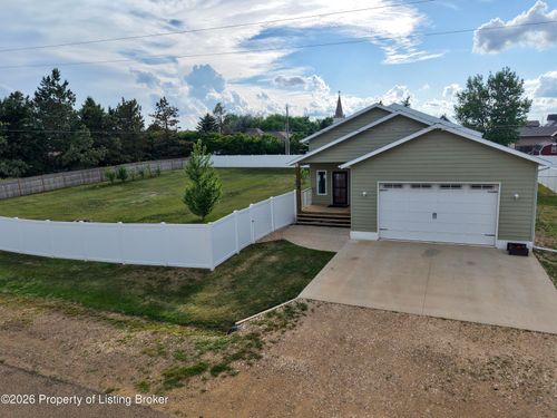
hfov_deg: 71.6
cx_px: 278
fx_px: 386
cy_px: 209
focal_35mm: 24
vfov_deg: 56.8
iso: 330
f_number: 1.8
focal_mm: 8.67
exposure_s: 1/8000
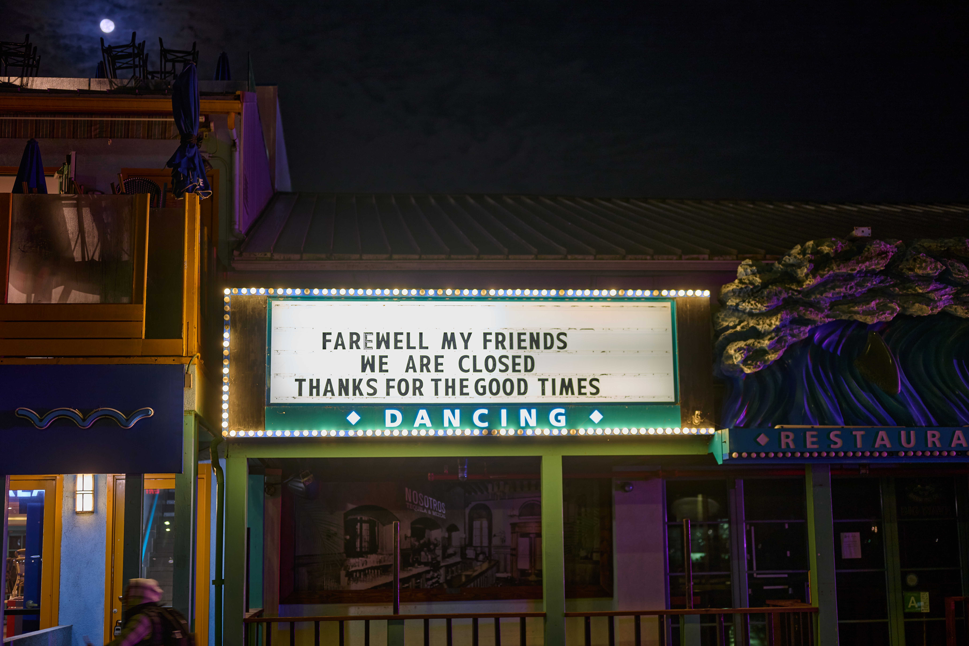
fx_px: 1346
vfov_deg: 27.0
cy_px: 323
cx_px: 484
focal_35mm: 50
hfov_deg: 39.6
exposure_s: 1/25
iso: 100
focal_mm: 50
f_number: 1.8
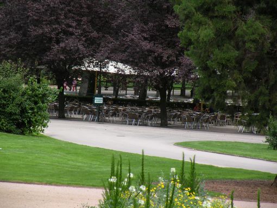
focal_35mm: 244
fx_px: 1953
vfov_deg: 6.1
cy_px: 104
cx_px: 138
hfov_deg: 8.1
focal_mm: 43.1
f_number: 5
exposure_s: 1/135
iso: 64
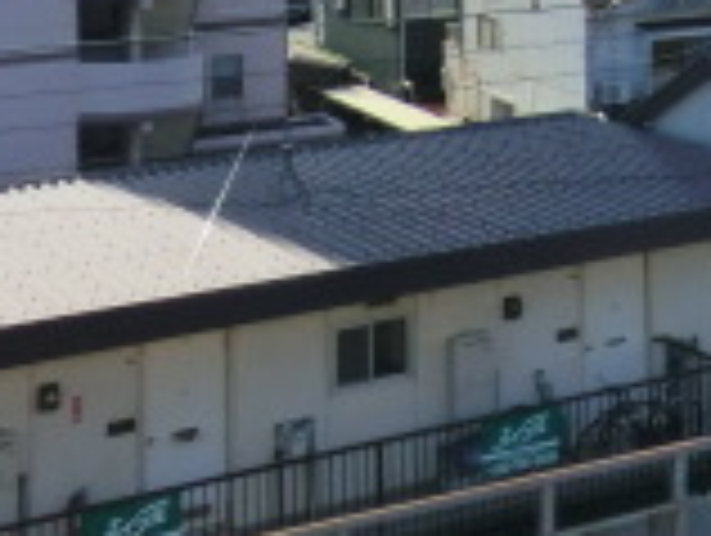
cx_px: 1017
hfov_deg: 18.3
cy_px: -387
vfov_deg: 13.8
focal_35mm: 97
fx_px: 1995
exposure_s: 1/200
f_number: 7.5
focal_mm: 4.3
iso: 80
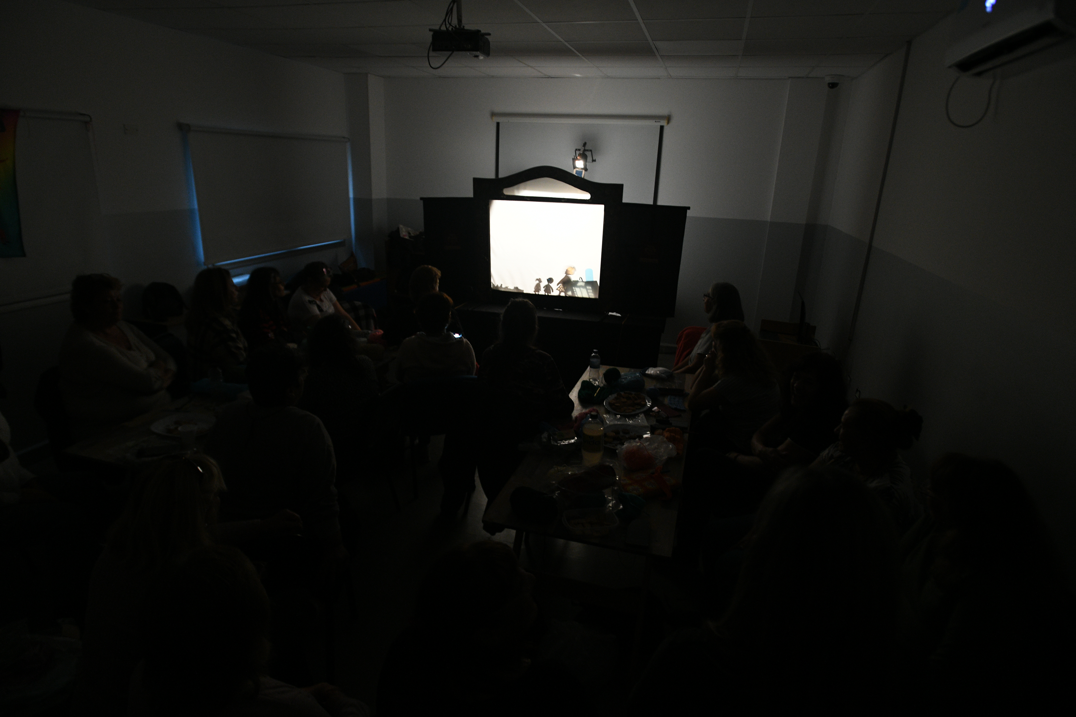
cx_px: 538
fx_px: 598
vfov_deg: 61.9
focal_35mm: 20
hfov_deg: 84.0
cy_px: 358
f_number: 2.8
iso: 2500
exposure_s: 1/25
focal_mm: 20
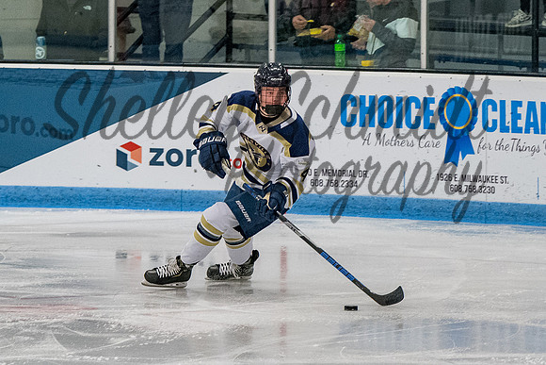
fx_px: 6680
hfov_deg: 4.7
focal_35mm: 440
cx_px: 308
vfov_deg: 3.1
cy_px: 120
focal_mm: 155
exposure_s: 1/800
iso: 2500
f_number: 3.5
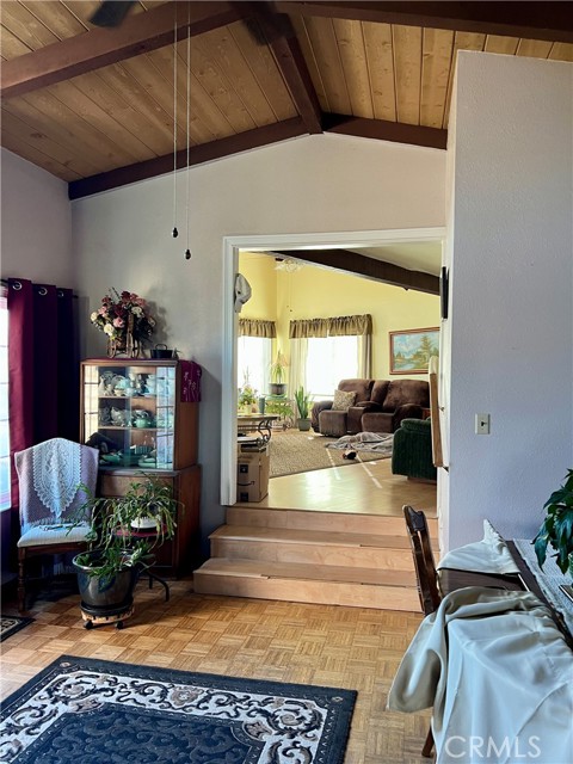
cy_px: 382
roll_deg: -0.6
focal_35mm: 26
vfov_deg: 67.3
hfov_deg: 53.1
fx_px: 574
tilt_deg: -0.6
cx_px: 286
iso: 125
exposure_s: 1/70
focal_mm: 5.7
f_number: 1.5
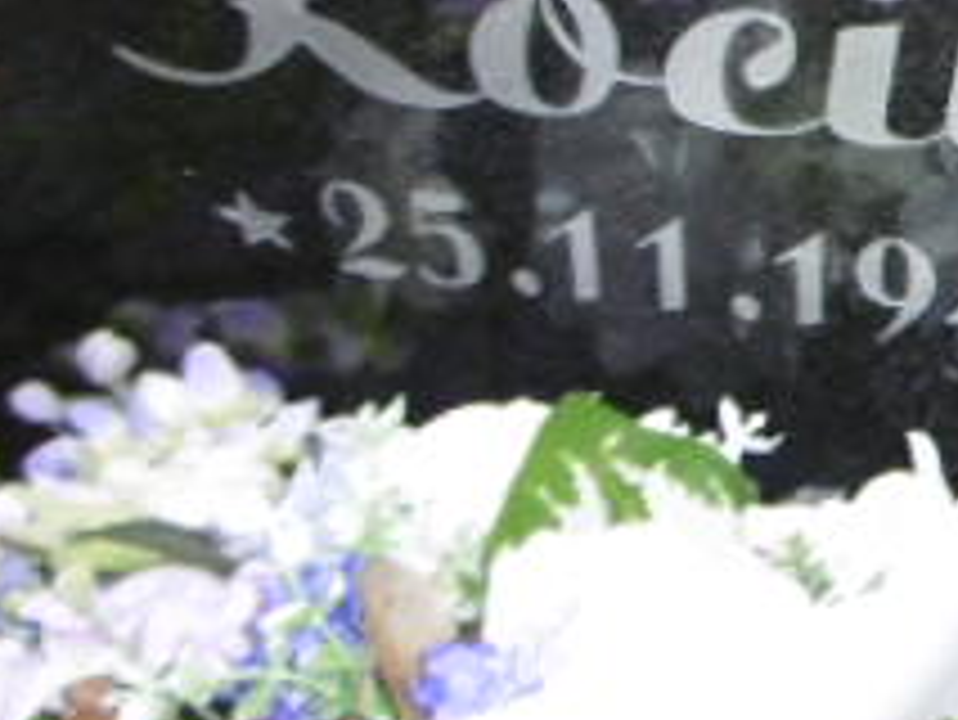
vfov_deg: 19.6
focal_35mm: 72
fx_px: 1994
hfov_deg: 22.5
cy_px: -76
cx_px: 1408
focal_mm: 4.3
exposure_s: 1/60
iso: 200
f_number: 3.1
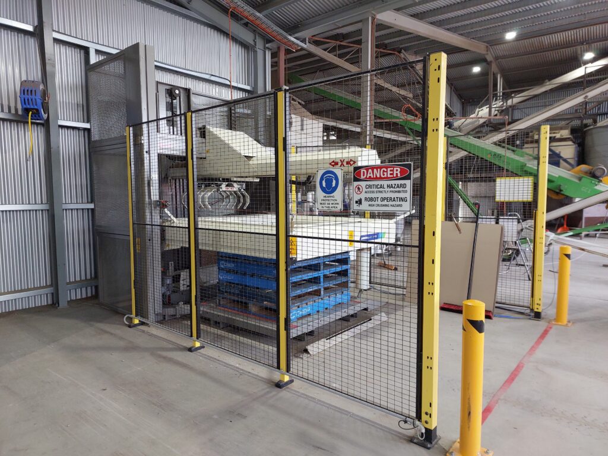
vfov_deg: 58.9
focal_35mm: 23
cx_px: 304
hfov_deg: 73.9
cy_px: 228
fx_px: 404
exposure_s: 1/100
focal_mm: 5.06
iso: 100
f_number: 1.8
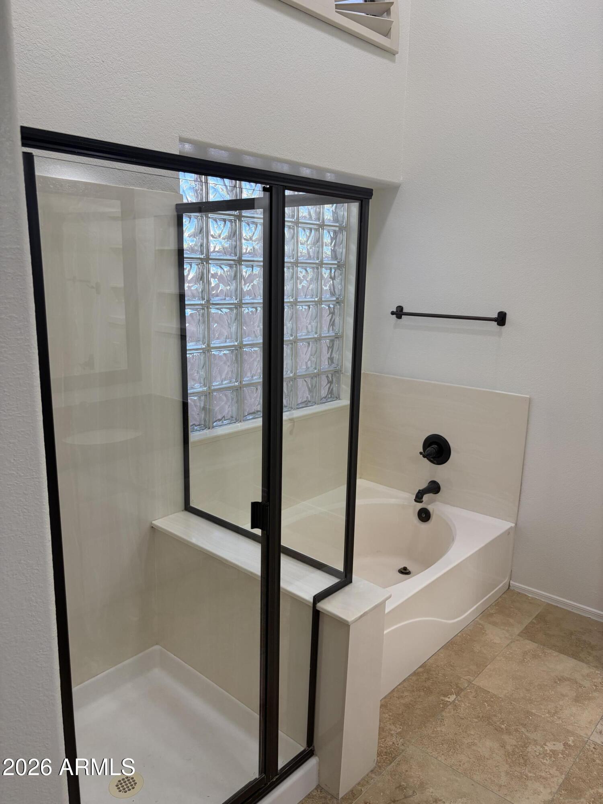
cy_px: 402
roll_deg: -1.8
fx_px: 604
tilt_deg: -11.9
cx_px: 302
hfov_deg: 53.1
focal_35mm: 26
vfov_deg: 67.3
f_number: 1.6
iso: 80
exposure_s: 1/120
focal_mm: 5.96
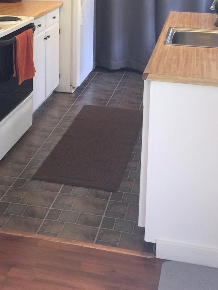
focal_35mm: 60
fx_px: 504
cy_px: 6
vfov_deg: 30.2
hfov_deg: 24.2
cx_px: 64
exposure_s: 1/15
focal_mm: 4.15
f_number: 2.2
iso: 32
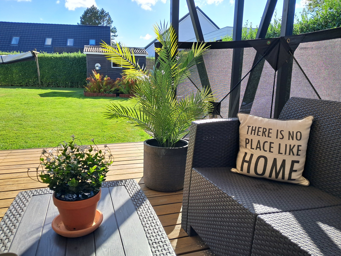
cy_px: 128
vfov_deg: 51.4
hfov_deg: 65.3
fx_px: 266
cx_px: 170
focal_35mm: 27
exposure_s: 1/320
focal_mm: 4
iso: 50
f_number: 1.8
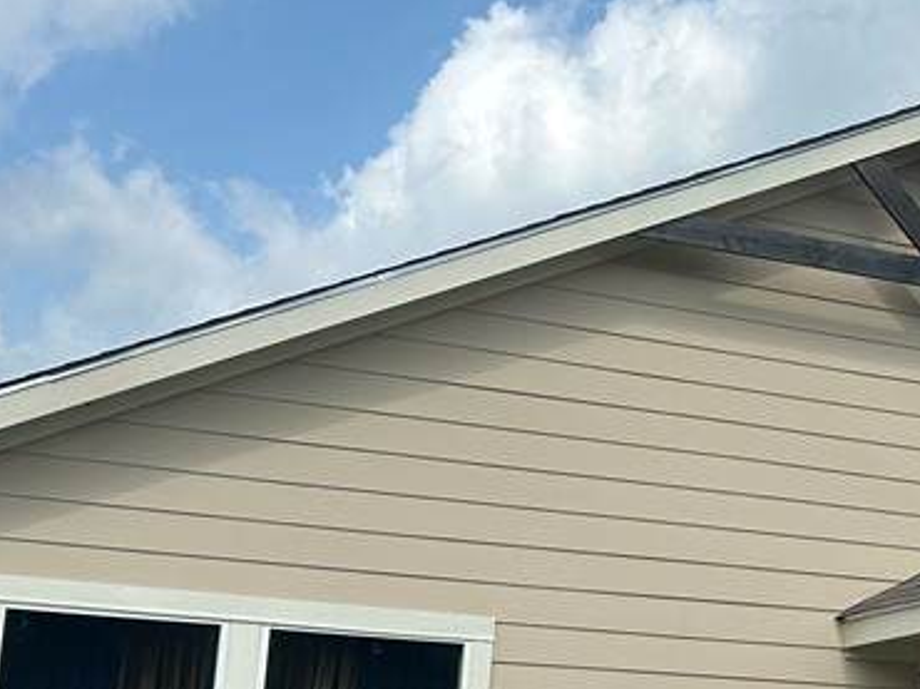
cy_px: 468
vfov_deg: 20.3
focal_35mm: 72
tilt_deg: +9.1
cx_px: 865
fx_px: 1912
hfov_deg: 26.0
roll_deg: -2.6
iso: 50
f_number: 1.5
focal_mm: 5.7
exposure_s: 1/5882
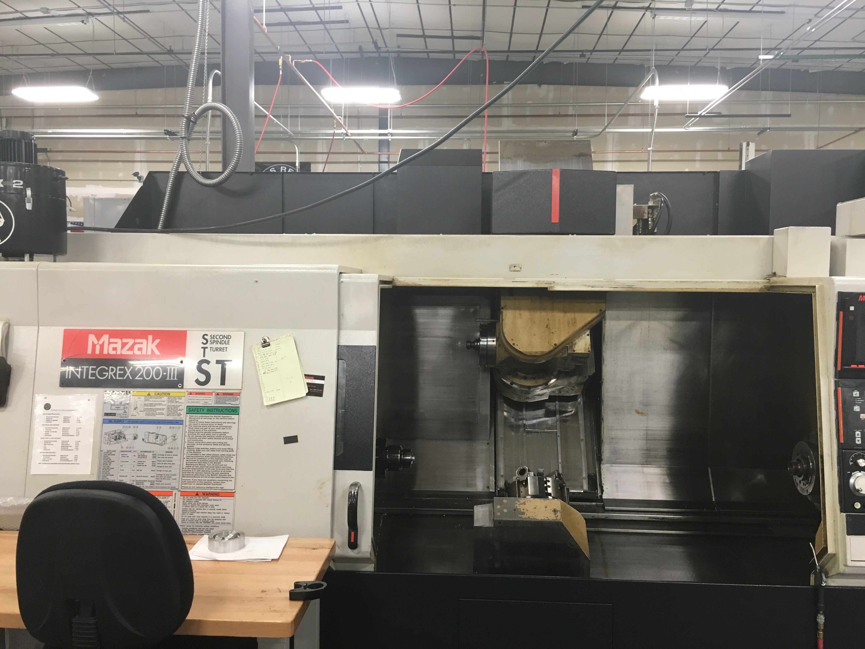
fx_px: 725
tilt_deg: -3.9
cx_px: 432
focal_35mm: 29
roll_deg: -0.7
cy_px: 324
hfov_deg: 61.7
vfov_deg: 48.2
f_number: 2.2
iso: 100
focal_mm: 4.15
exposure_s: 1/30
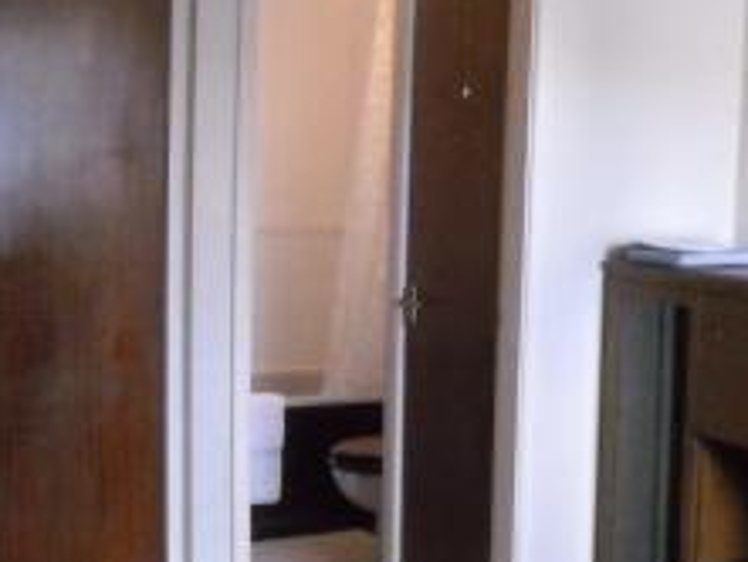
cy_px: 369
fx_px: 1535
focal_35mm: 71
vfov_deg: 20.7
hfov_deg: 26.6
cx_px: 643
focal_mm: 5.7
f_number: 2.8
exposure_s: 1/161
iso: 800
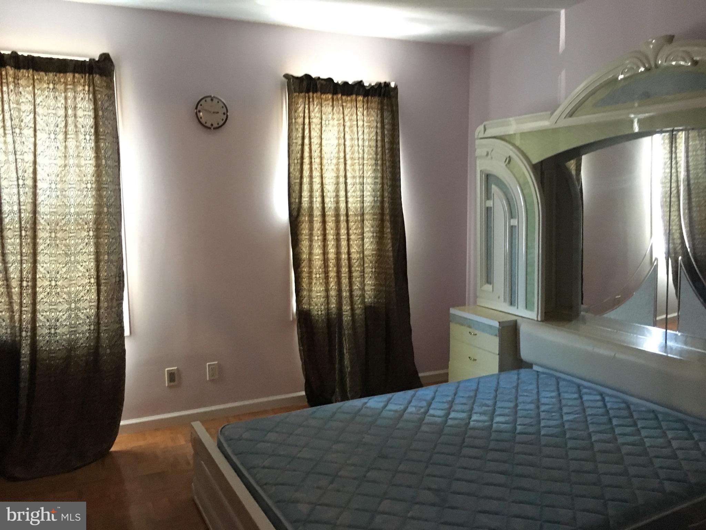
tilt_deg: -6.9
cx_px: 353
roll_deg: +0.8
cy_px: 265
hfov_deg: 61.7
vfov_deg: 48.2
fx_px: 591
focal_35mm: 29
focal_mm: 4.15
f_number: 2.2
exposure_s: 1/15
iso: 320
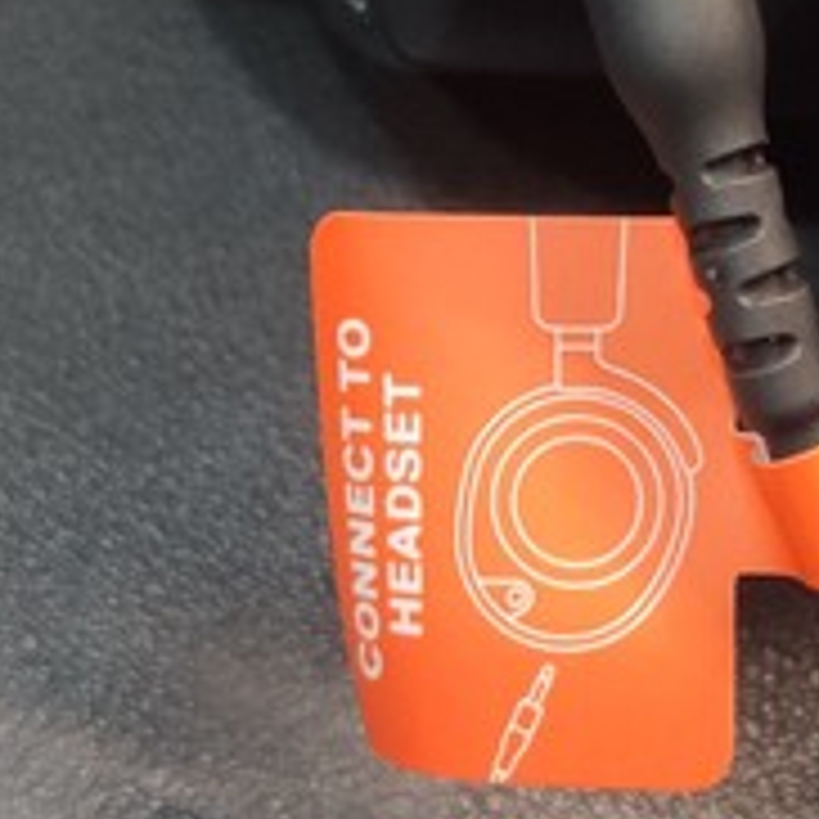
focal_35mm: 91
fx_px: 2436
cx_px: 554
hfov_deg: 19.0
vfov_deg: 19.0
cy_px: 238
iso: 2621
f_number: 1.75
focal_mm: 4.75
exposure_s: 1/60
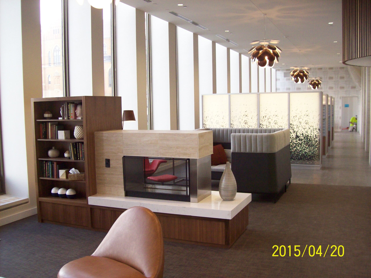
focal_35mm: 36
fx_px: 386
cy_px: 139
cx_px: 186
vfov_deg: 39.6
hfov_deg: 51.4
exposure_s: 1/114
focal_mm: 6
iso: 200
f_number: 2.7
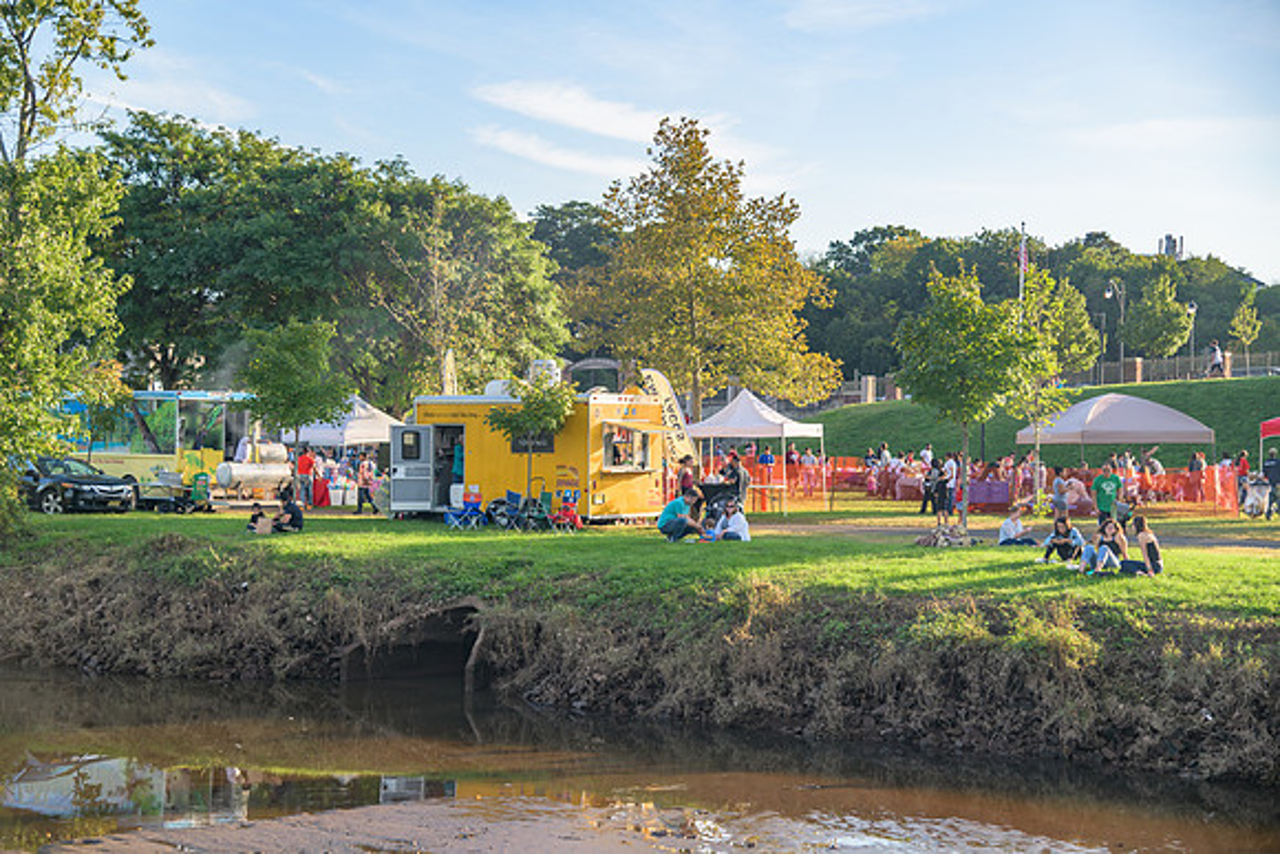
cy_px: 427
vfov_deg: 23.4
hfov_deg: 34.5
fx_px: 2063
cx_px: 640
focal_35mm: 58
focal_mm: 58
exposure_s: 1/200
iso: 110
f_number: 4
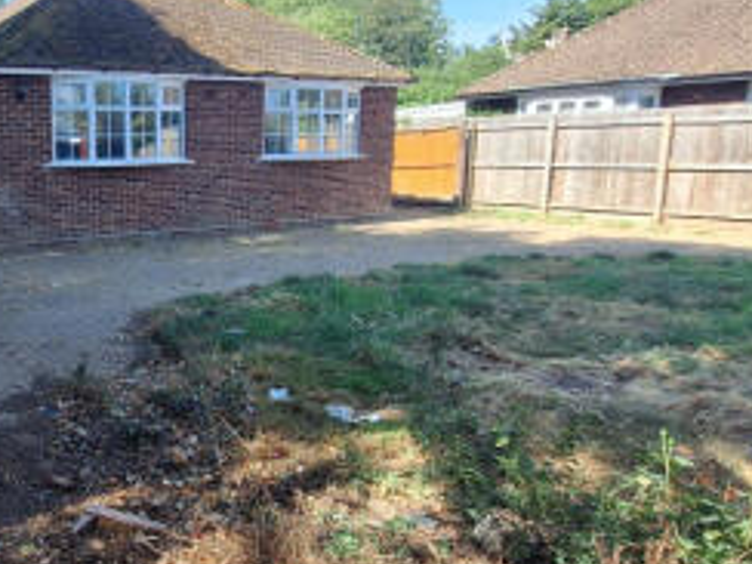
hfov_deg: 53.9
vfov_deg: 45.4
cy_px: 294
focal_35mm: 31
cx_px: 137
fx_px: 673
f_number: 2.2
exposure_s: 1/822
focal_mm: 1.74
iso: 40
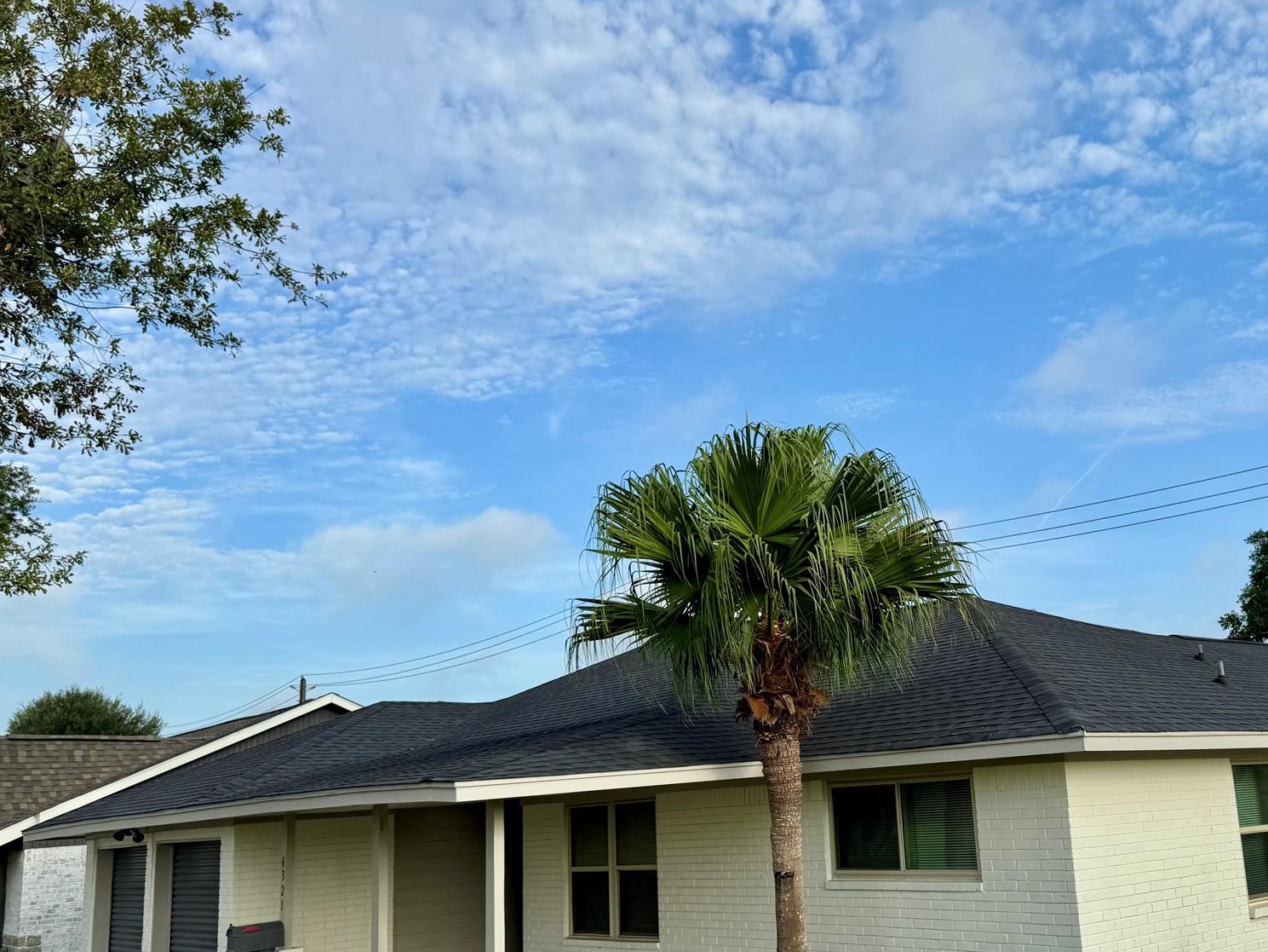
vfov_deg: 42.9
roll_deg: +4.3
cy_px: 541
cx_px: 832
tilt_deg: +11.9
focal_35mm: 33
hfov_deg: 54.4
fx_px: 1209
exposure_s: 1/4310
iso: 80
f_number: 1.78
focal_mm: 6.76
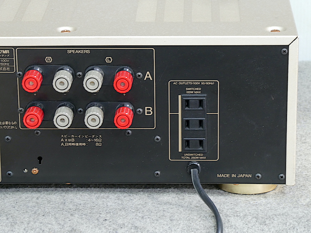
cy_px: 116
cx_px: 156
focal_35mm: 151
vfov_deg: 9.8
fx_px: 1357
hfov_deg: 13.1
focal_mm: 27.1
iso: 200
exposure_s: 1/5
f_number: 5.4
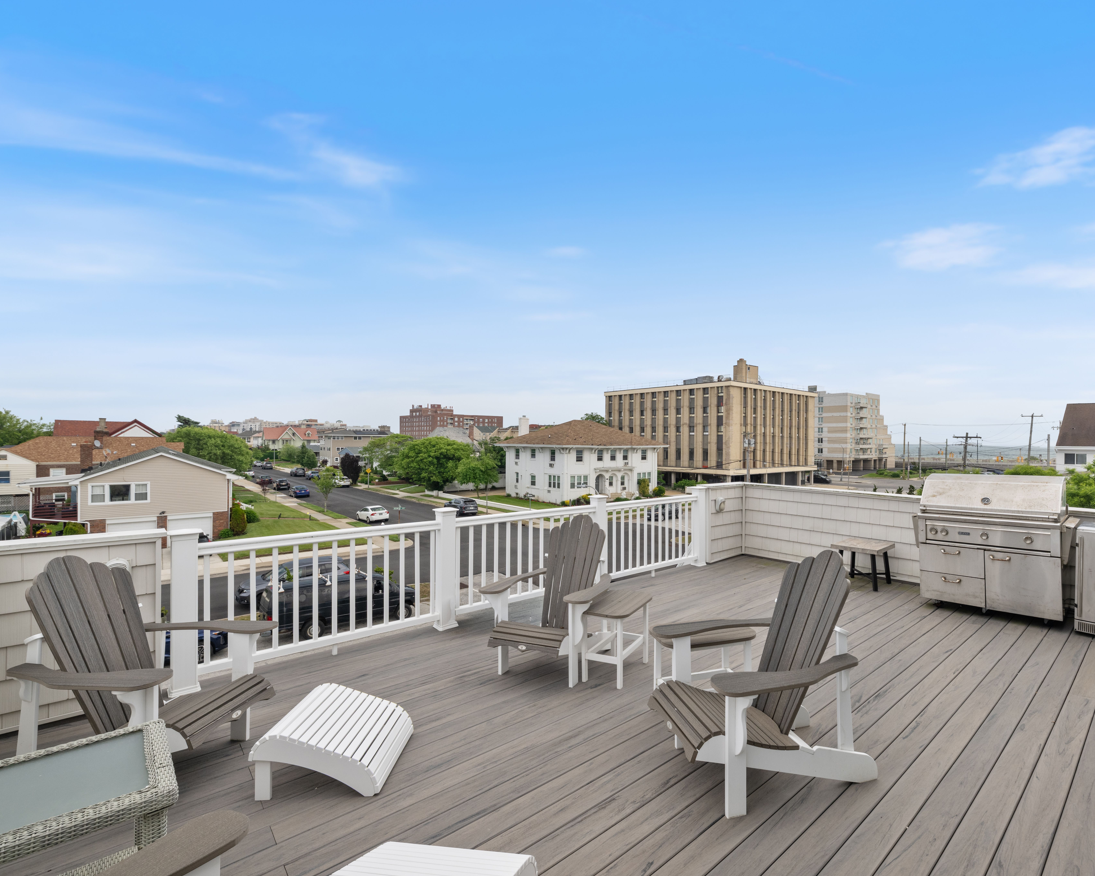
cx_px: 629
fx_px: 519
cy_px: 444
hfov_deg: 92.4
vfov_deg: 80.4
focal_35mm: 16
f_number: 11
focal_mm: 14
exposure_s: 1/50
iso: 320
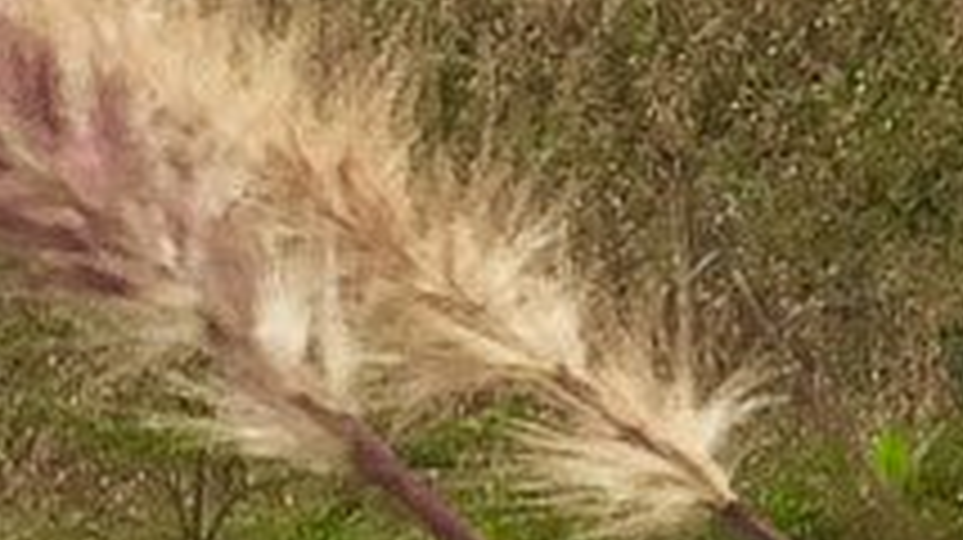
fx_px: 6022
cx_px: 1890
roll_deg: +5.3
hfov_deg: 8.7
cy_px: -158
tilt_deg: -1.7
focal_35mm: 236
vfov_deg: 5.1
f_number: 2.2
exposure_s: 1/2283
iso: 32
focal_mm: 4.15
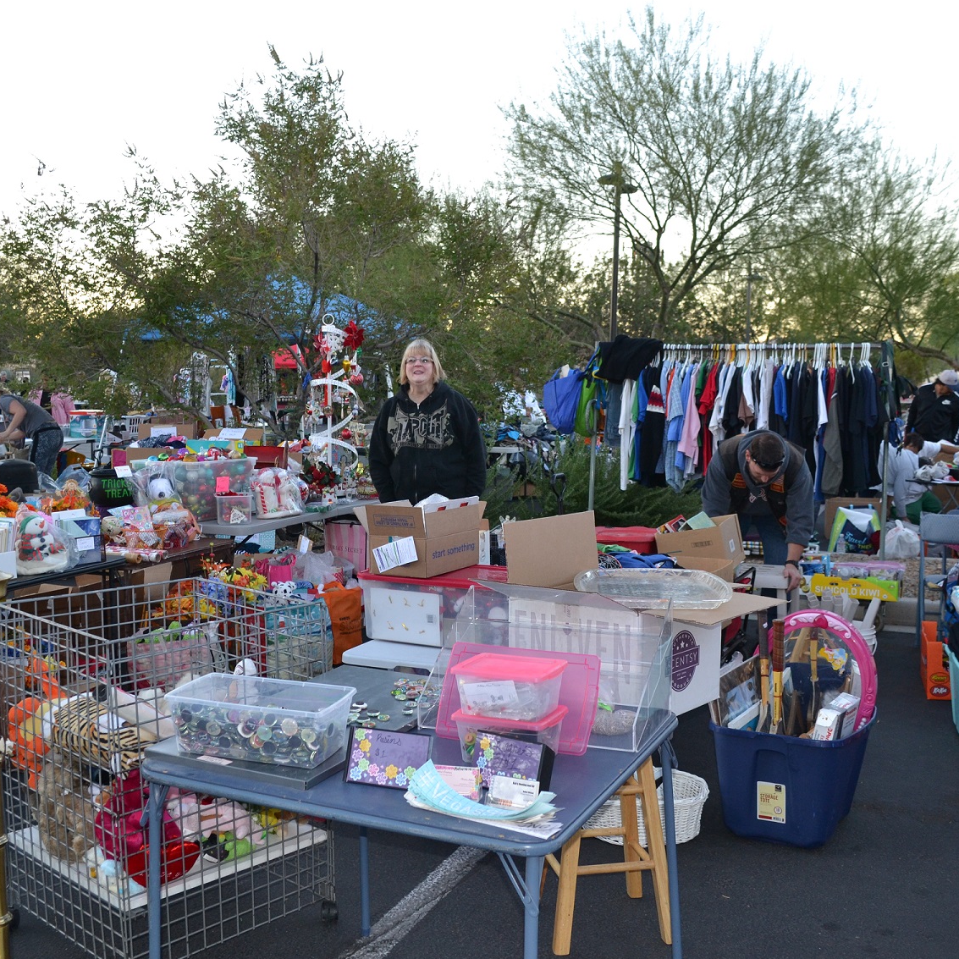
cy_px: 482
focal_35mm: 35
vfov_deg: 47.2
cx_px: 475
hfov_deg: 47.2
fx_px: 1097
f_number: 4
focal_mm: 18
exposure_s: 1/60
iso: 400
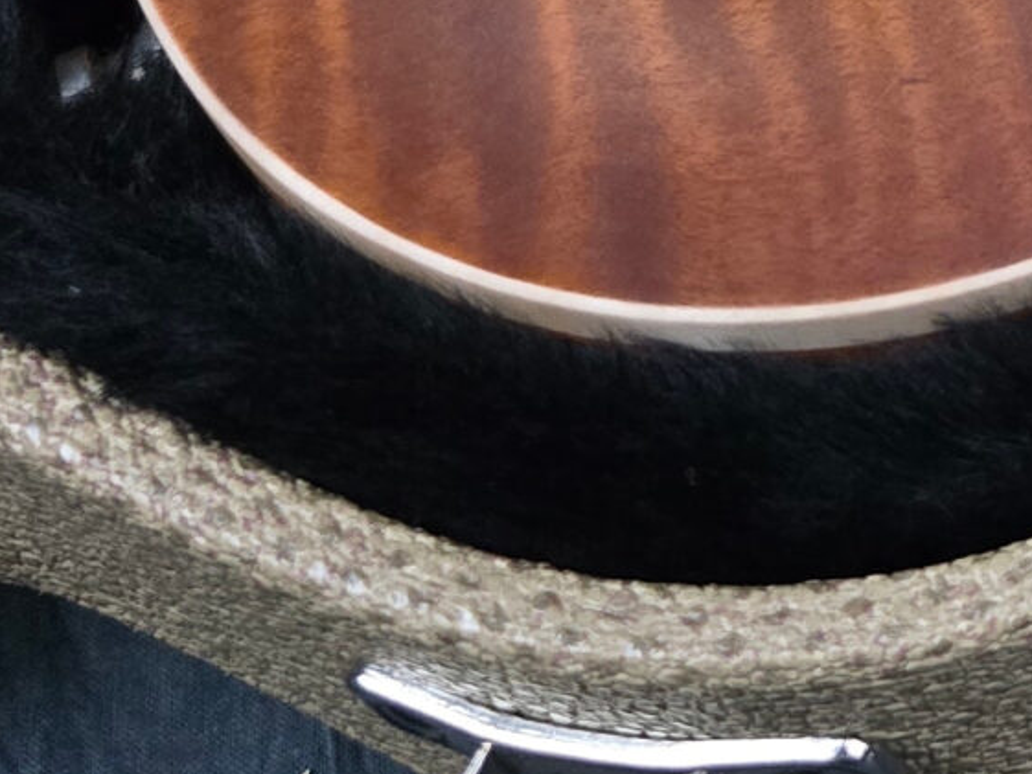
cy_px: -743
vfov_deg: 12.5
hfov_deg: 15.3
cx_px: 2027
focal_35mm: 105
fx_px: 3131
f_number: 1.7
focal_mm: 6.3
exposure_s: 1/120
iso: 1000
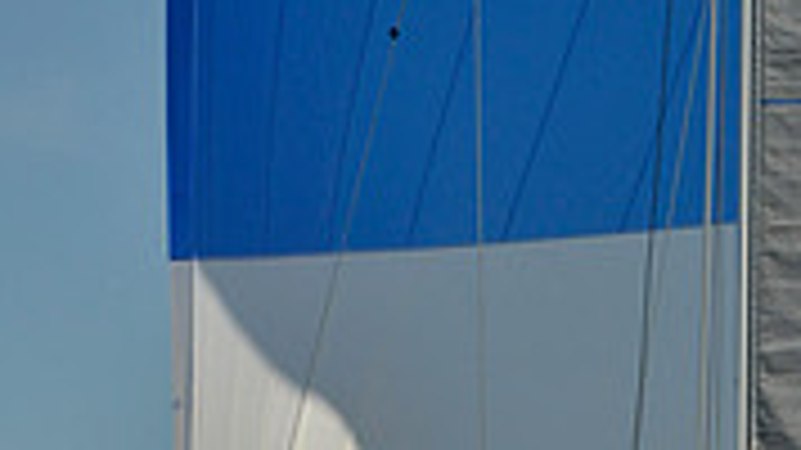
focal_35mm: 324
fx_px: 6879
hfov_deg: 6.6
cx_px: 790
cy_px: 1215
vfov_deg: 3.7
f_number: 10
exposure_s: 1/1600
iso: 280
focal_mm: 95
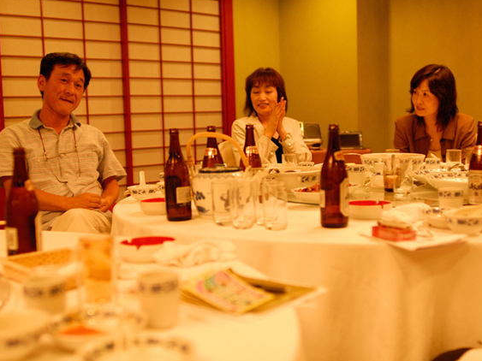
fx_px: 640
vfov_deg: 31.5
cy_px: 181
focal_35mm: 46
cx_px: 259
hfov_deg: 41.2
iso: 800
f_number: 2
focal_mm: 28
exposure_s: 1/90
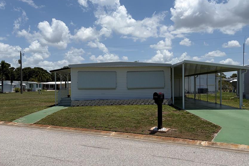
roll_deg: +1.2
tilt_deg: -0.9
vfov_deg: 39.9
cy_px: 88
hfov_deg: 57.2
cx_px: 134
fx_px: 228
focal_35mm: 33
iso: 50
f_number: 1.6
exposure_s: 1/7813
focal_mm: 5.96
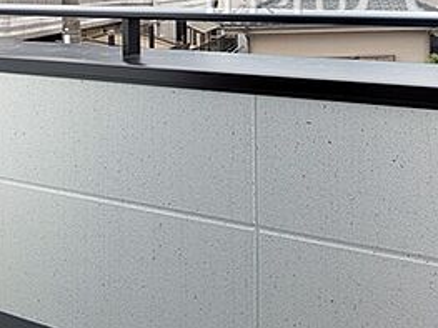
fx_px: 405
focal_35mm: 32
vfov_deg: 38.1
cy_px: -17
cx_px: 380
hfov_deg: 51.4
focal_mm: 1.83
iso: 67
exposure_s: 1/390
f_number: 2.2
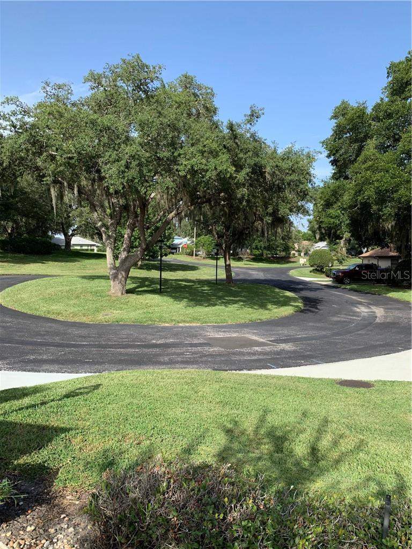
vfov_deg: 67.3
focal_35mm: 26
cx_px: 206
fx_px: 413
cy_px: 274
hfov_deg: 53.1
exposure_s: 1/1250
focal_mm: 4.25
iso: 25
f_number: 1.8
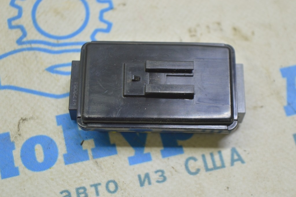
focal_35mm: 82
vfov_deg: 16.5
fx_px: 678
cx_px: 148
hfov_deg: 24.6
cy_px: 98
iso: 400
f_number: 5.6
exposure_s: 1/20
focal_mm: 55
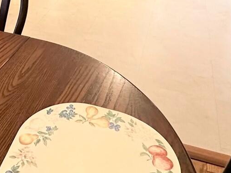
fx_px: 374
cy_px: -73
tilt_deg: -11.2
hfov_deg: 32.7
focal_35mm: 56
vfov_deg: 22.3
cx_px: 24
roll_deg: +2.1
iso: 320
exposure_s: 1/60
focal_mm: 2.22
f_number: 2.2
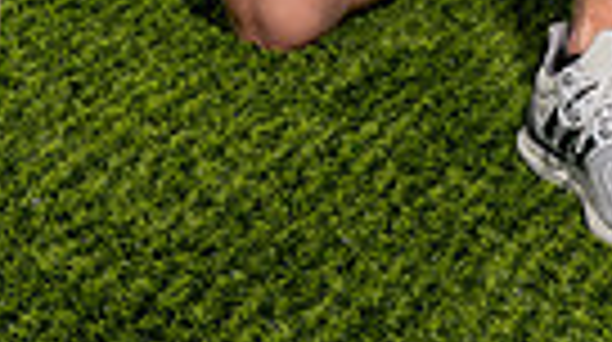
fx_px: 2479
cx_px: 333
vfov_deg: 7.1
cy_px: -644
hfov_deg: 14.1
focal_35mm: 153
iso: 100
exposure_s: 1/250
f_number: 14
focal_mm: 44
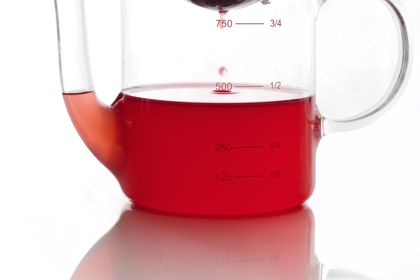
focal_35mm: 106
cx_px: 212
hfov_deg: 19.3
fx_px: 1237
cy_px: -3
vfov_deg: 12.8
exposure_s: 1/160
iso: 200
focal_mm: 70
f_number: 13
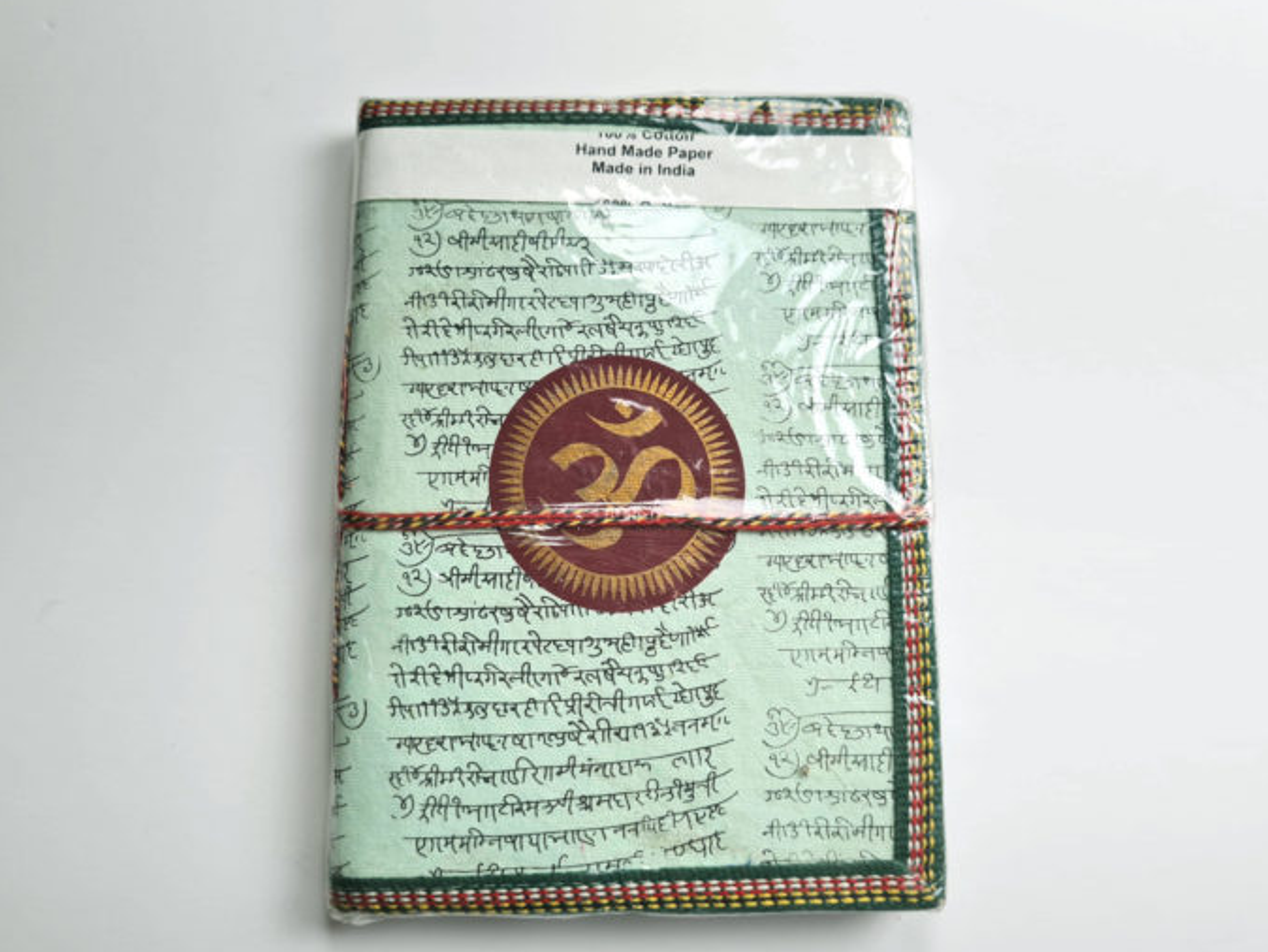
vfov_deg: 51.4
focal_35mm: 27
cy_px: 484
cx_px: 626
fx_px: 989
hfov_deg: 65.3
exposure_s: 1/175
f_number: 1.8
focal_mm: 5.4
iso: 50
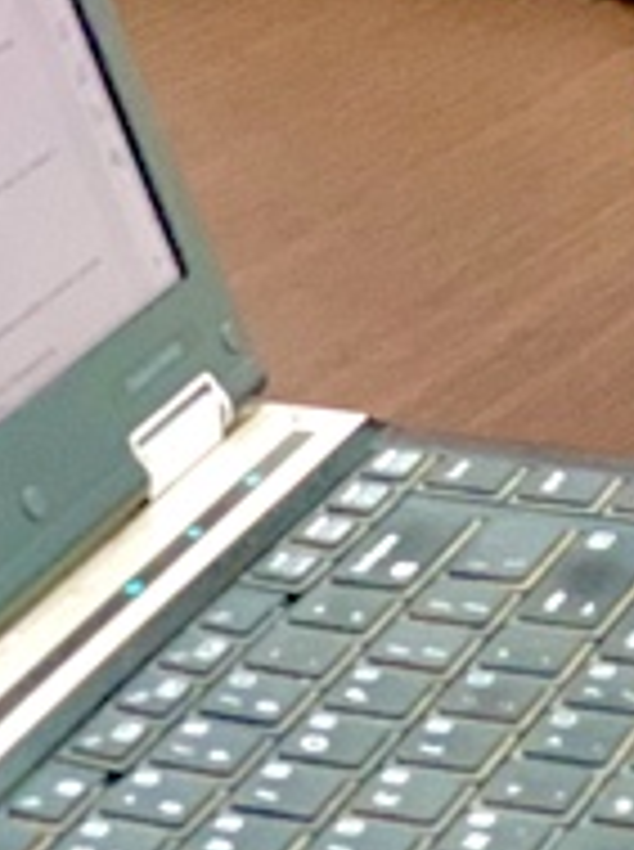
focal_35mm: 193
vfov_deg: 9.7
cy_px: -706
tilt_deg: -7.9
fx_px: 4729
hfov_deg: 7.5
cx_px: 1000
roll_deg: -0.4
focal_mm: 6
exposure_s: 1/33
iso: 320
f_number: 2.4
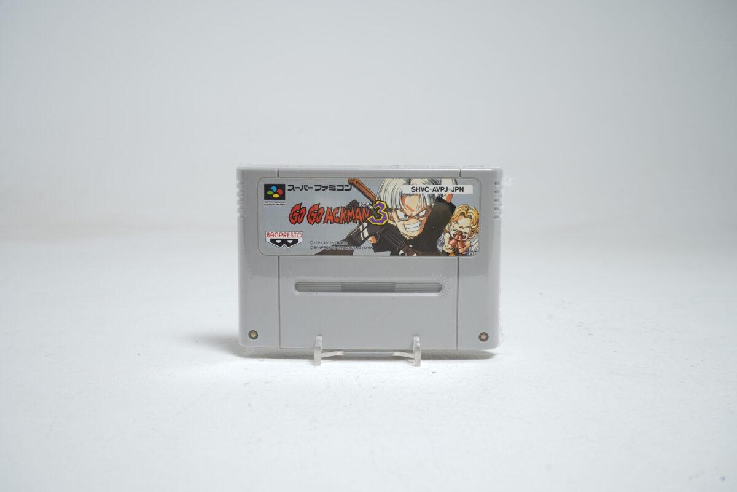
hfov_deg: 58.7
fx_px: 655
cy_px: 246
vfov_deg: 41.1
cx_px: 368
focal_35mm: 32
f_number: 9
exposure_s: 1/2
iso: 64
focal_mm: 32
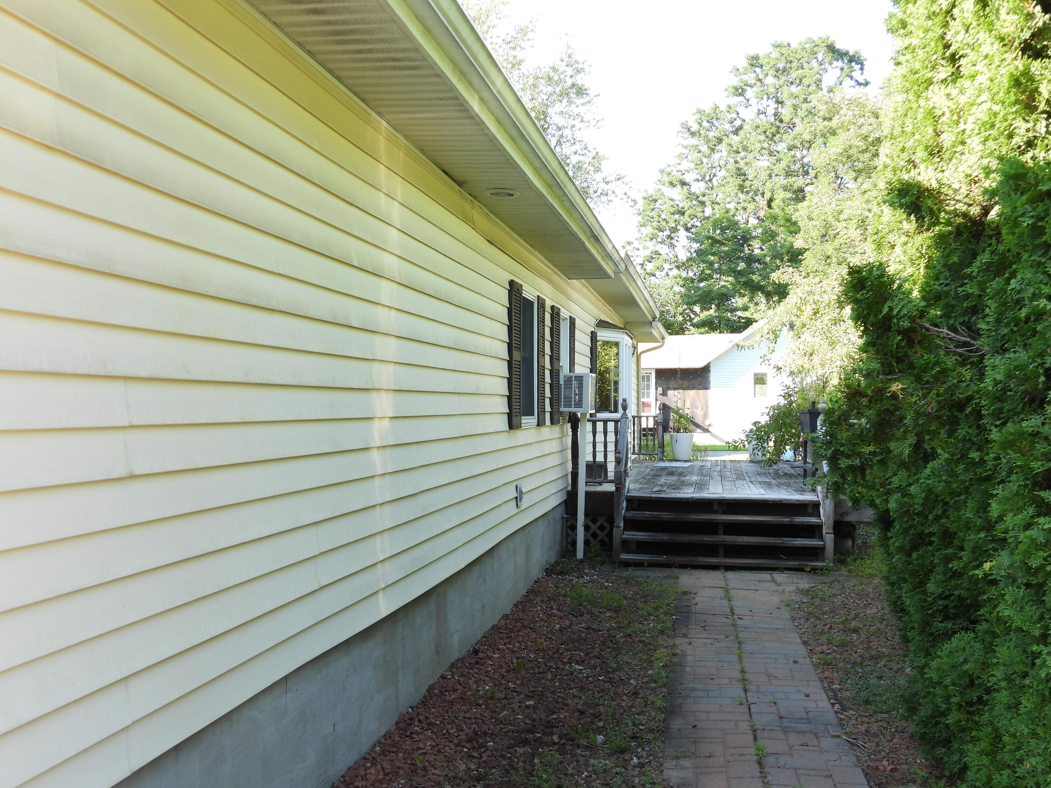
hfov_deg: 52.6
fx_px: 1063
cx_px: 526
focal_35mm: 35
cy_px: 394
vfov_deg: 40.7
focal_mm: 6.2
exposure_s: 1/125
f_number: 3.2
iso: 100
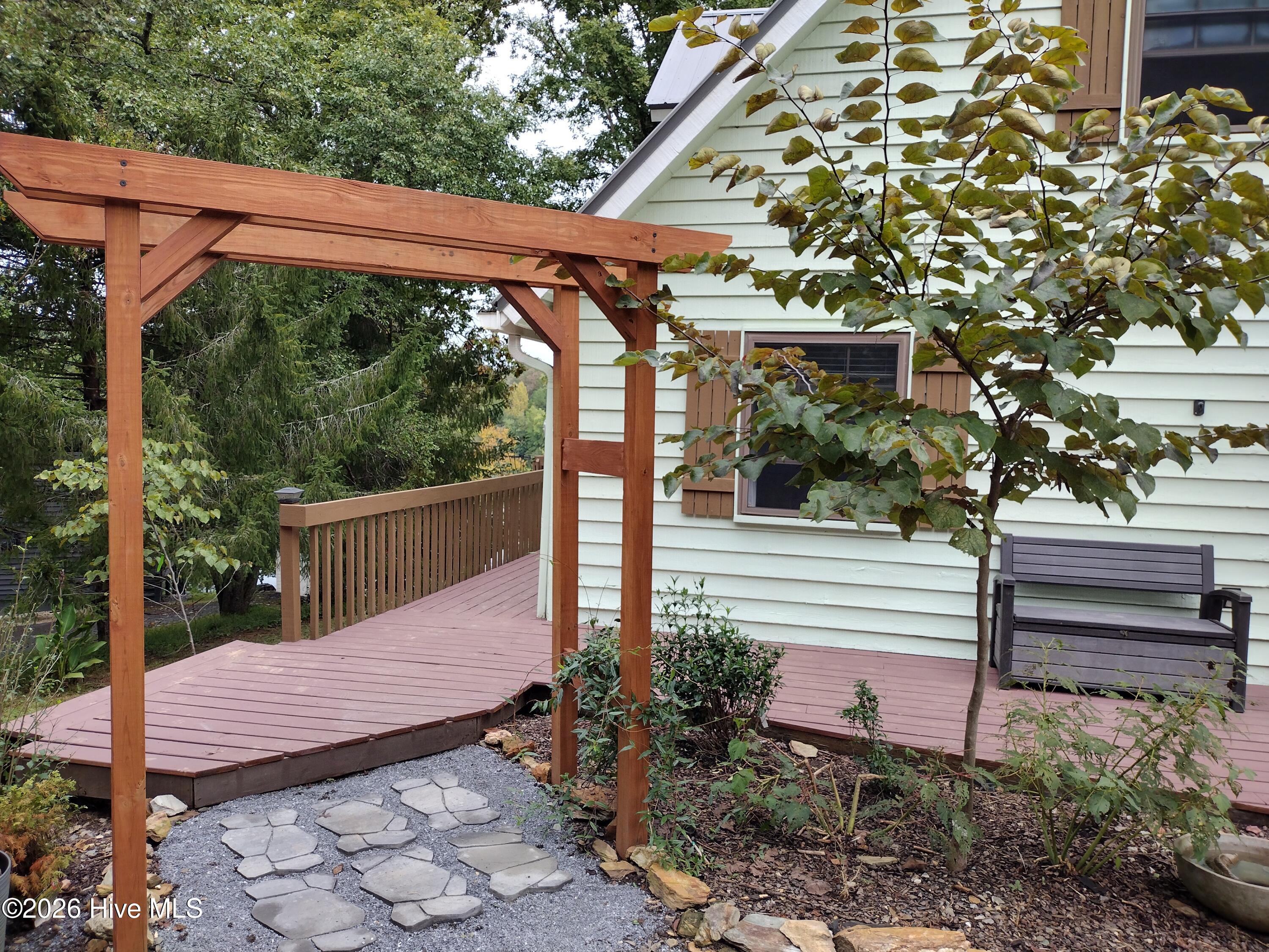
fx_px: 990
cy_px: 476
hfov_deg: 65.3
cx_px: 634
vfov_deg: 51.4
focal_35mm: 27
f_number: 1.7
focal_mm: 4.71
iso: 100
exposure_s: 1/568
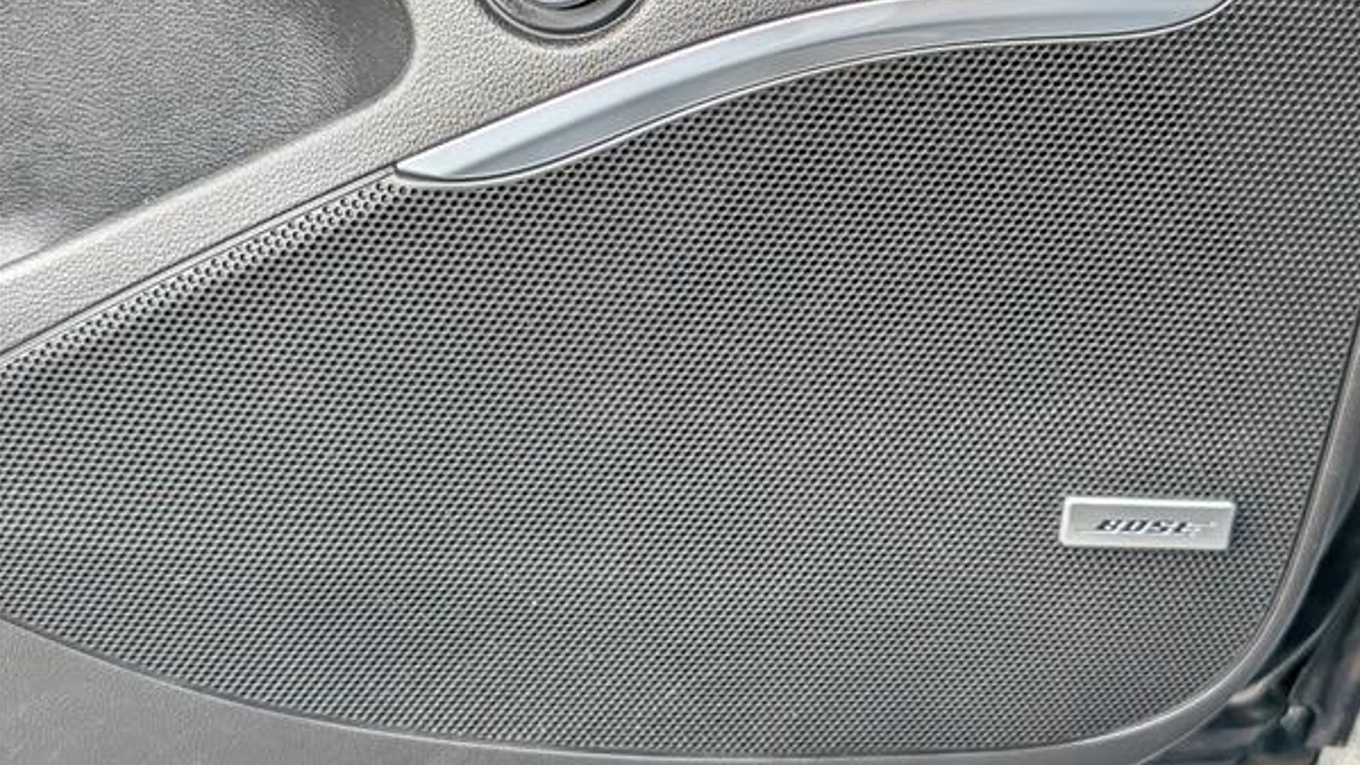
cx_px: 720
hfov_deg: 36.6
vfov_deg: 21.0
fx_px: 2056
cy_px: 295
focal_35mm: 57
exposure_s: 1/625
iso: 246
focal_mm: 6.9
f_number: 1.68
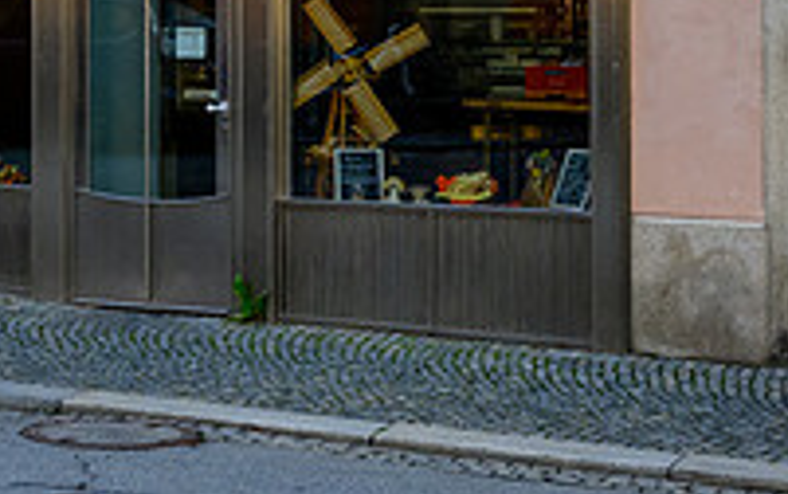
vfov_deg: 12.9
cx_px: 271
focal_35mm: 100
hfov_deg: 20.7
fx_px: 2149
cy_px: -55
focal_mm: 23
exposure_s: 1/200
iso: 2000
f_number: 8
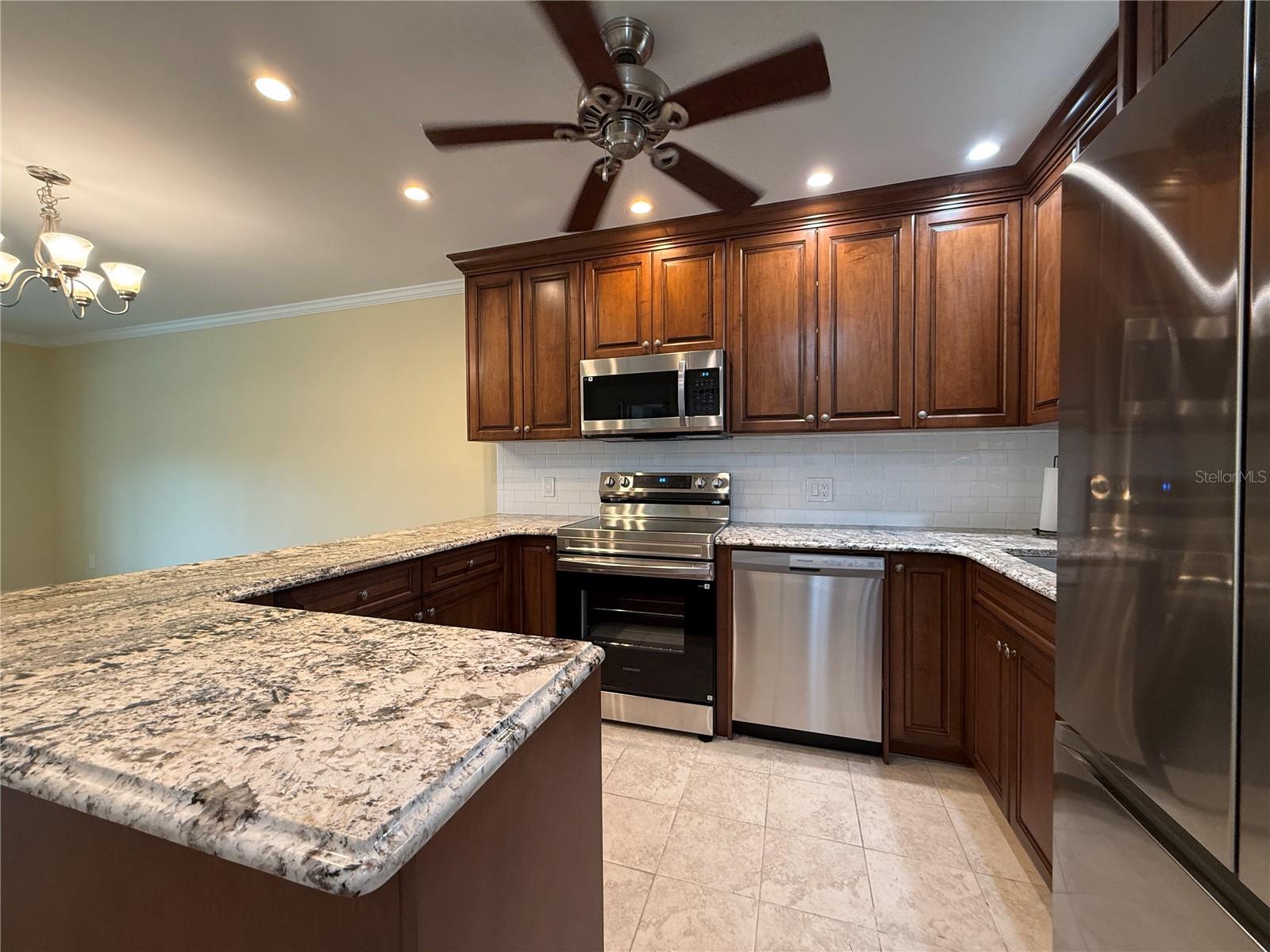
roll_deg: -0.3
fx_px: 514
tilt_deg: -1.3
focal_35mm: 14
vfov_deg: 85.7
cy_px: 476
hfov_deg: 102.1
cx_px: 635
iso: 200
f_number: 2.2
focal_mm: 2.22
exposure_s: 1/60
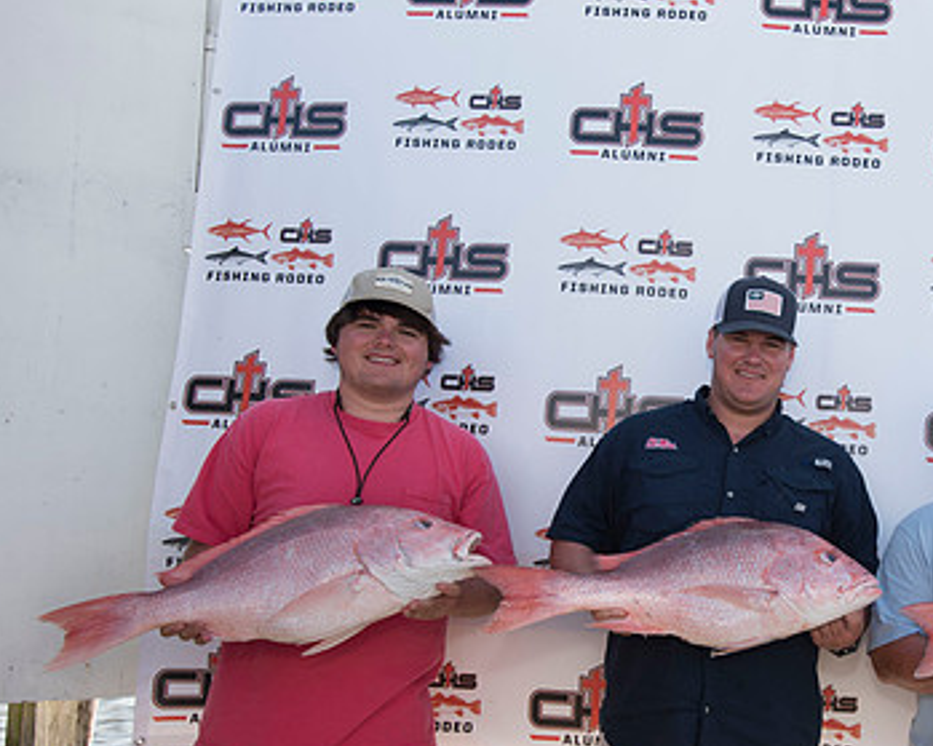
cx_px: 754
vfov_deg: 38.1
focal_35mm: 39
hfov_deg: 44.4
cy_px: 448
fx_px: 1077
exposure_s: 1/400
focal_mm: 25
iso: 250
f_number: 4.5
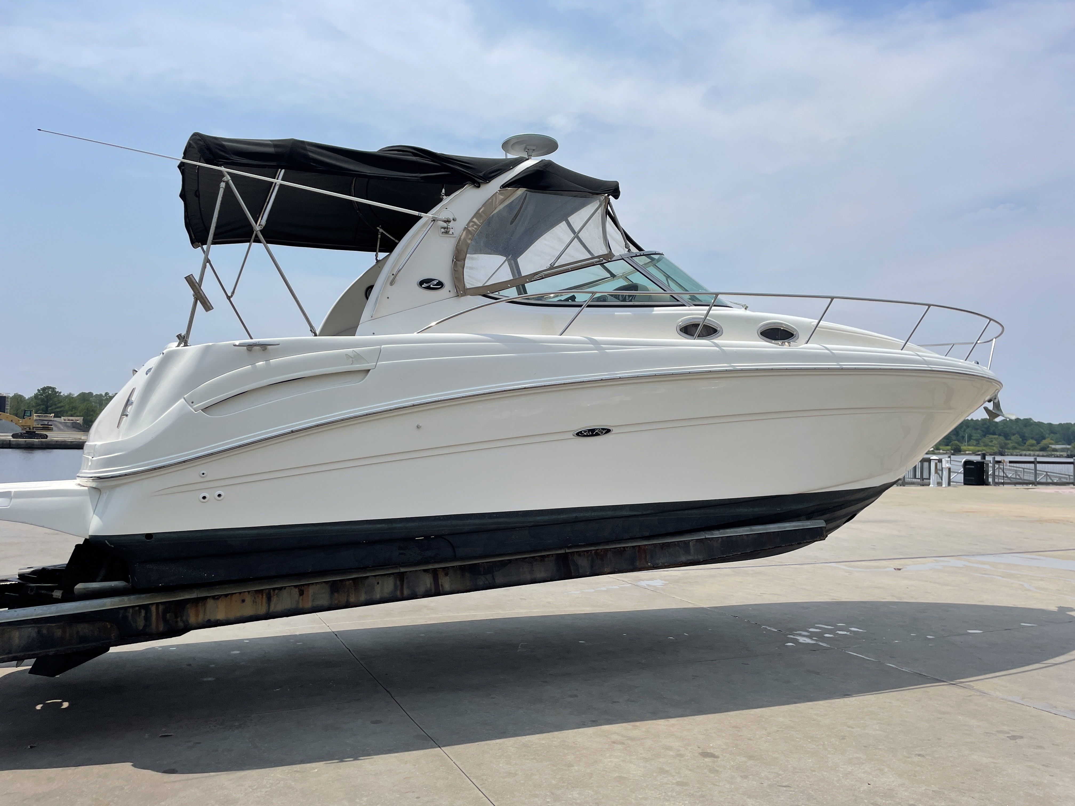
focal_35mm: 26
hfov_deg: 67.3
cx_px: 538
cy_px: 403
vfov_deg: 53.1
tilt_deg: +2.0
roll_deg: -0.5
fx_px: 807
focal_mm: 4.2
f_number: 1.6
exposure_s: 1/5814
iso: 32
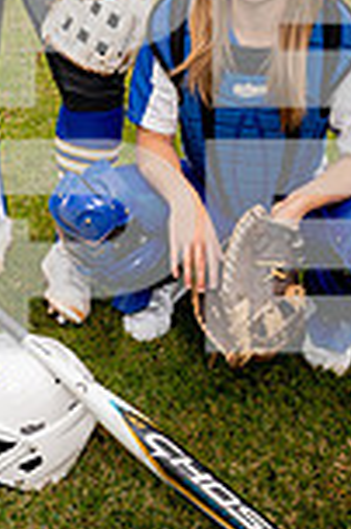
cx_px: -70
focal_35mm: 77
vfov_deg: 25.1
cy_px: 3
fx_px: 1129
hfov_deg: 16.9
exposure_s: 1/250
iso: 200
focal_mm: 26
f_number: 8
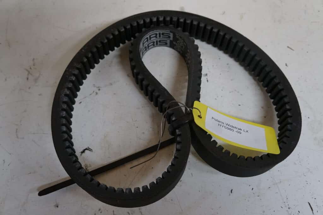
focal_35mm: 32
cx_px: 162
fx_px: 283
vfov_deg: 41.7
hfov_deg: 59.5
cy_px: 108
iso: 1000
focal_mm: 21
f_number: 4
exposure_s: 1/60
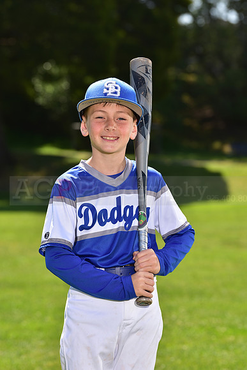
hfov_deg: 9.2
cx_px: 124
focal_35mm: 150
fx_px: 1543
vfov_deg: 13.7
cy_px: 185
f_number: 6.3
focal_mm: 150
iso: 80
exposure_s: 1/200
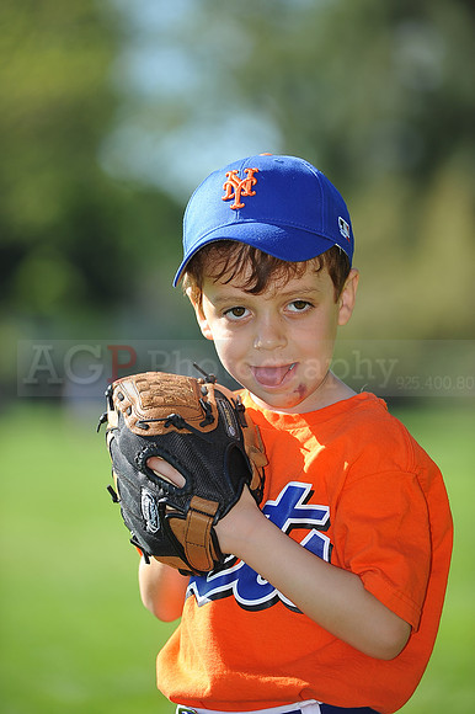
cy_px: 357
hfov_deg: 6.9
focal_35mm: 200
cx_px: 238
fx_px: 3963
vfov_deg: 10.3
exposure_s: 1/800
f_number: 4
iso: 200
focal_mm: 200
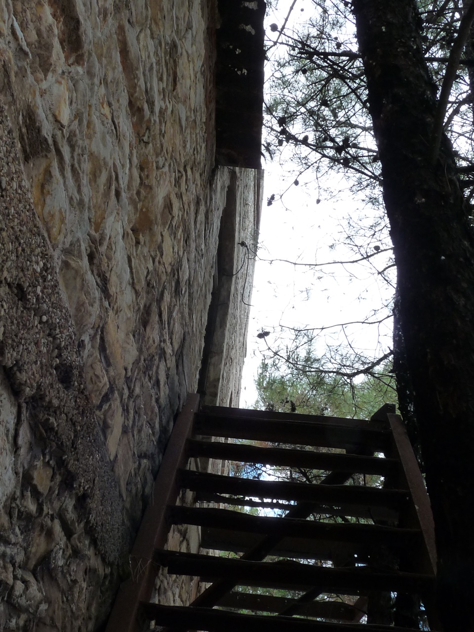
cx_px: 237
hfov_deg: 36.8
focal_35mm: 39
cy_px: 316
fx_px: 712
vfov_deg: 47.9
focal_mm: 4.8
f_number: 5
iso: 160
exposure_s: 1/200
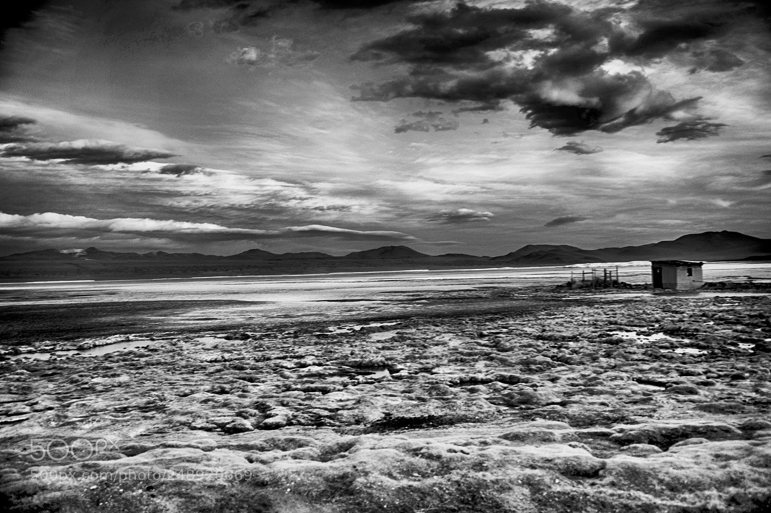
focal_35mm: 35
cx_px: 386
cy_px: 256
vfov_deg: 37.8
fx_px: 749
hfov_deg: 54.5
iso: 800
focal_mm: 35
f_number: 4
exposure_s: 1/125
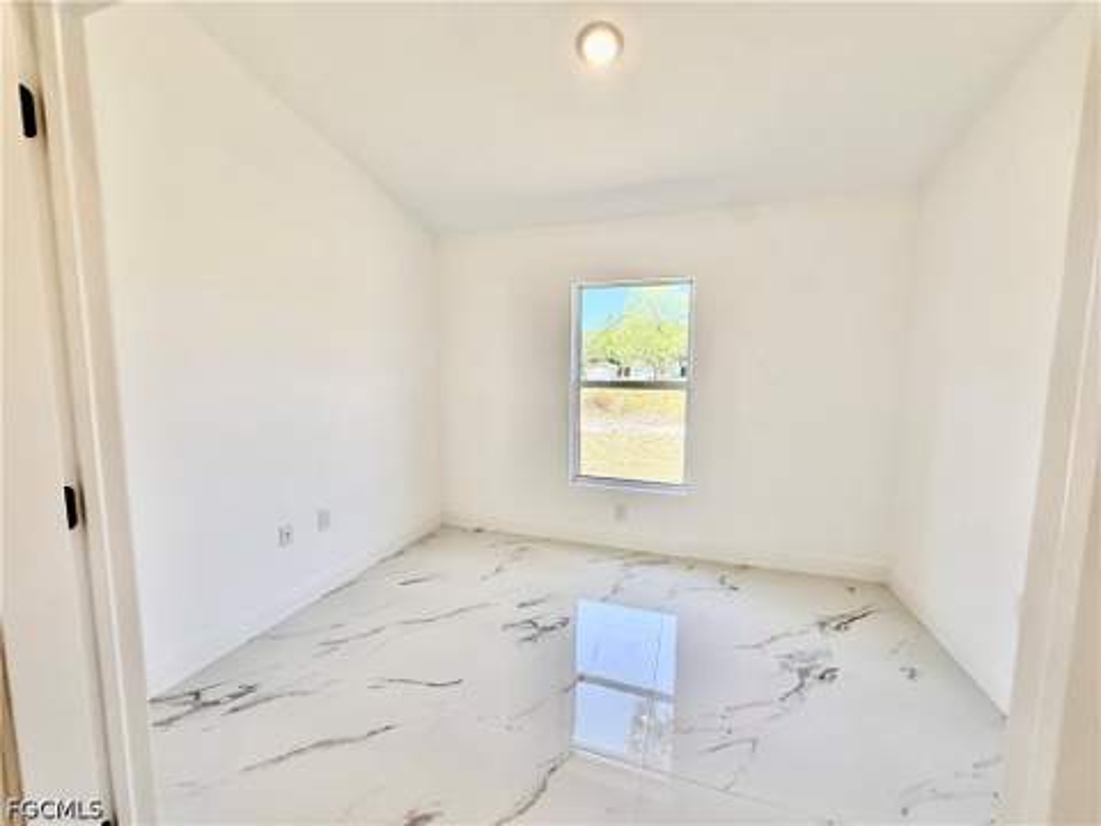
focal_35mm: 14
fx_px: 445
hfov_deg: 102.1
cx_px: 550
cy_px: 413
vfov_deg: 85.7
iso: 64
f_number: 2.2
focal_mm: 2.22
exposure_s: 1/244
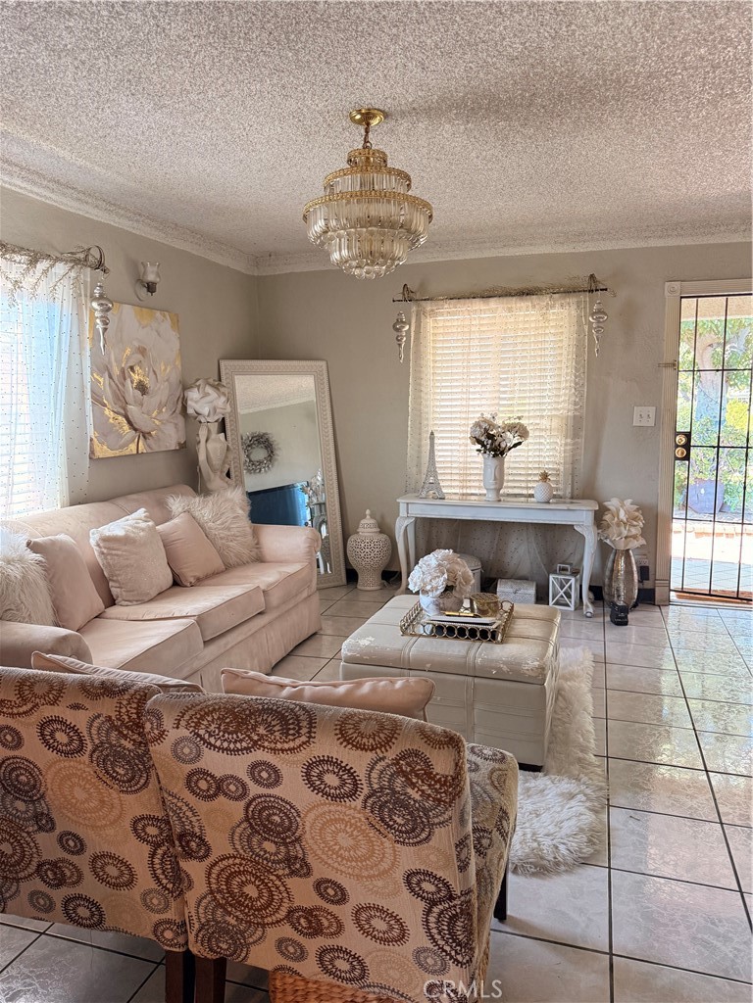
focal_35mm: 24
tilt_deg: -7.1
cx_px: 376
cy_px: 502
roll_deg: +0.4
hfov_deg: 56.8
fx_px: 696
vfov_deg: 71.6
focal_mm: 6.76
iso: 250
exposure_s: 1/60
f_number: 1.78
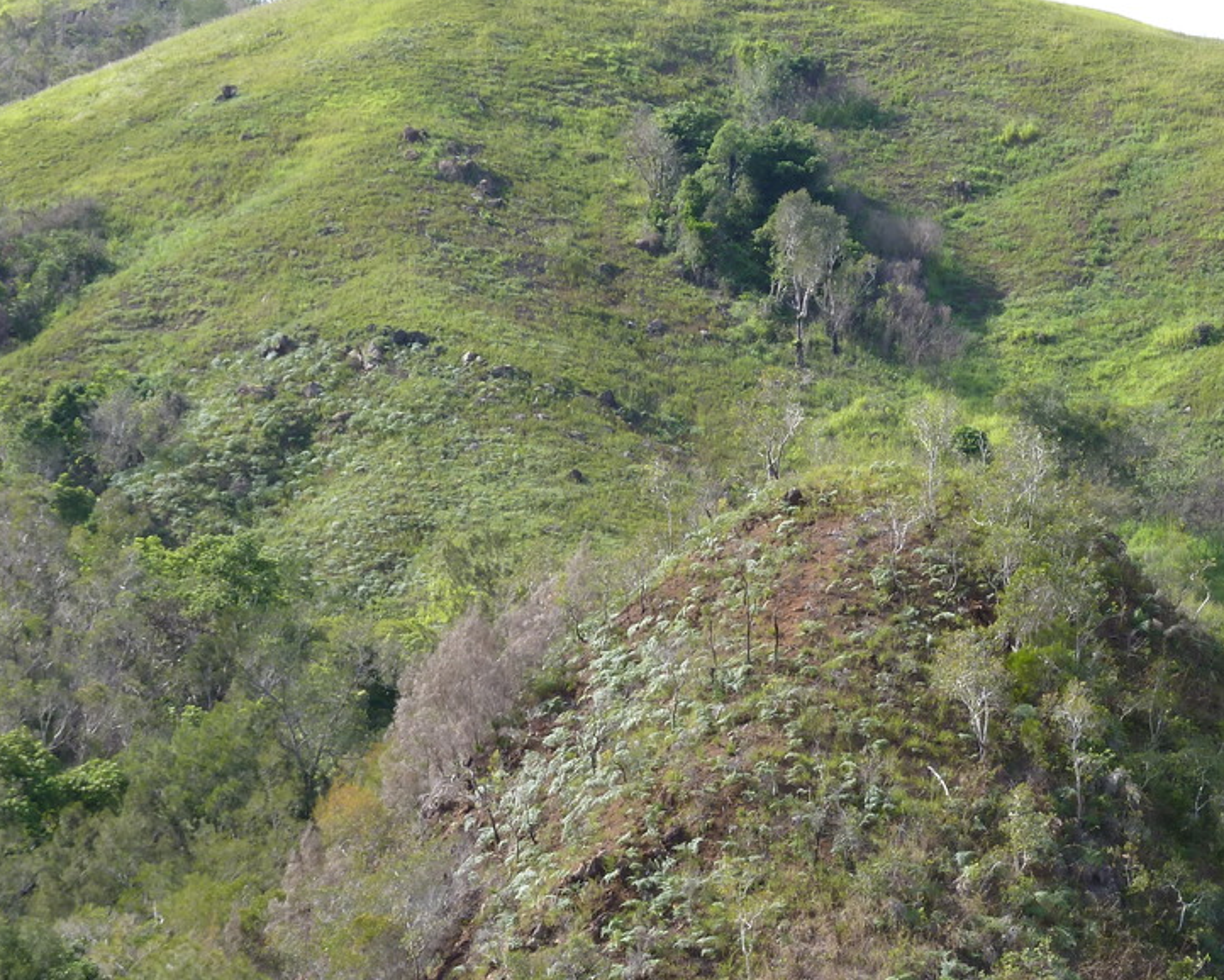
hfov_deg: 13.2
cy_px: 644
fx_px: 5290
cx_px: 698
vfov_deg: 10.6
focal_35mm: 146
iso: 80
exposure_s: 1/200
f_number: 4.3
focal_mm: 14.7
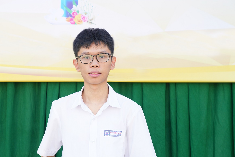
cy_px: 87
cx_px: 84
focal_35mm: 91
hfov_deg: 22.3
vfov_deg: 15.0
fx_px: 594
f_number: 4
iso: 160
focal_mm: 70
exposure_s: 1/200
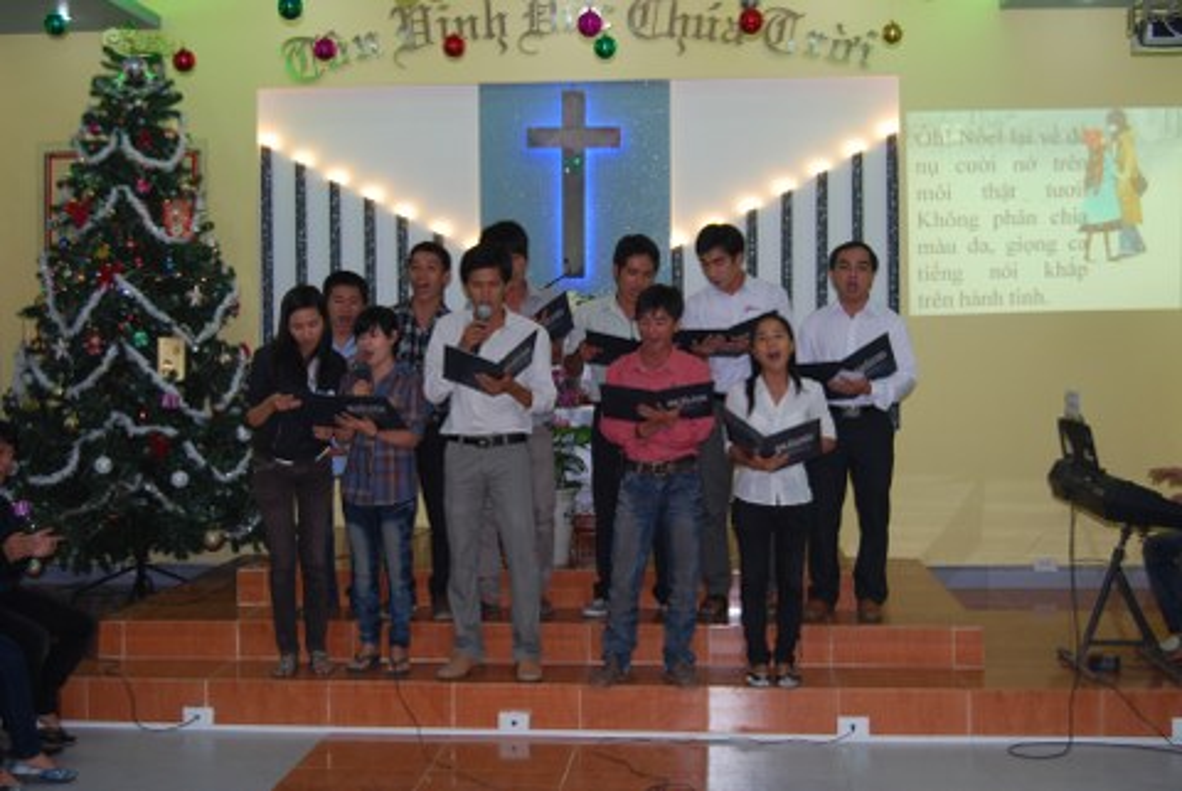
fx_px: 1479
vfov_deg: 29.9
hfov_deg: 43.6
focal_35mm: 45
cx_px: 591
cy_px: 396
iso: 200
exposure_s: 1/60
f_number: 4.2
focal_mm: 30
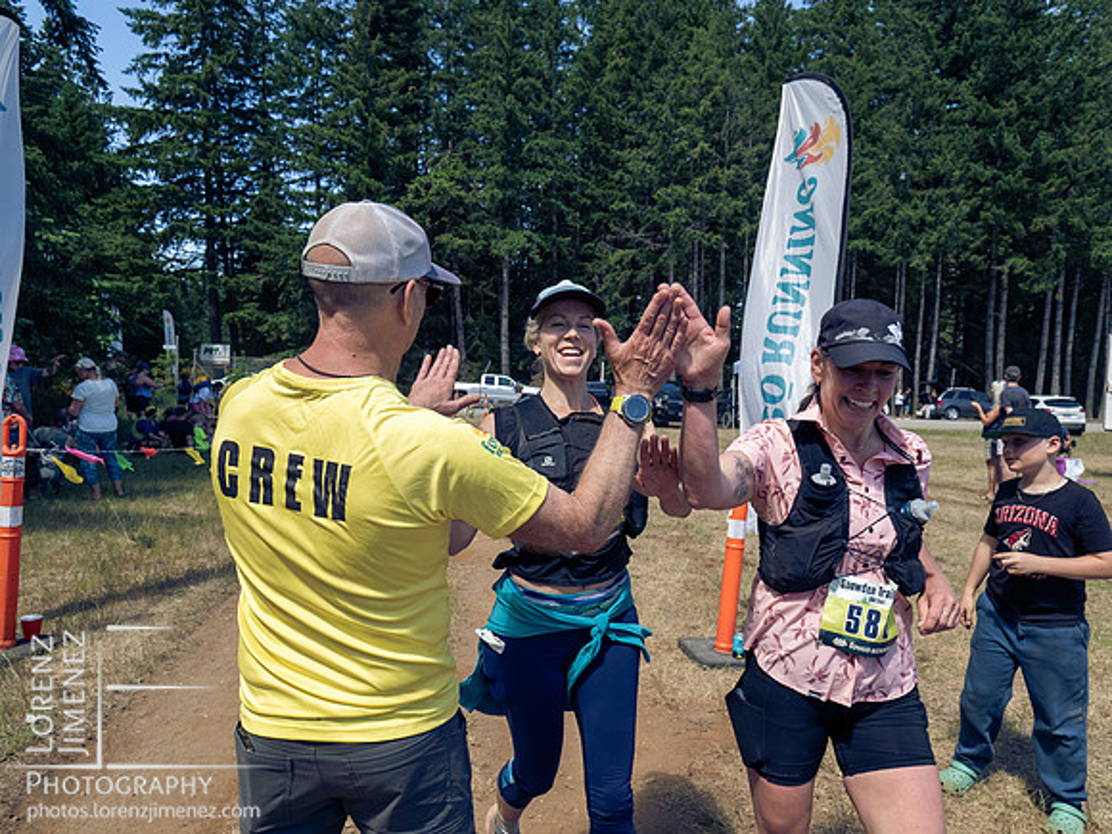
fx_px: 798
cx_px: 556
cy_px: 417
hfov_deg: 69.7
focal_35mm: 25
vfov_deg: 55.2
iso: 320
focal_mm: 11
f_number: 4
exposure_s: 1/800
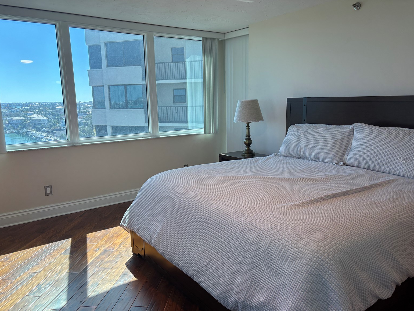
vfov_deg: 51.4
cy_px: 160
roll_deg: +1.1
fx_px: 323
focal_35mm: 27
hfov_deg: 65.3
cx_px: 208
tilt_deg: -11.3
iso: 64
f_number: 1.6
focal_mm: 5.96
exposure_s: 1/120
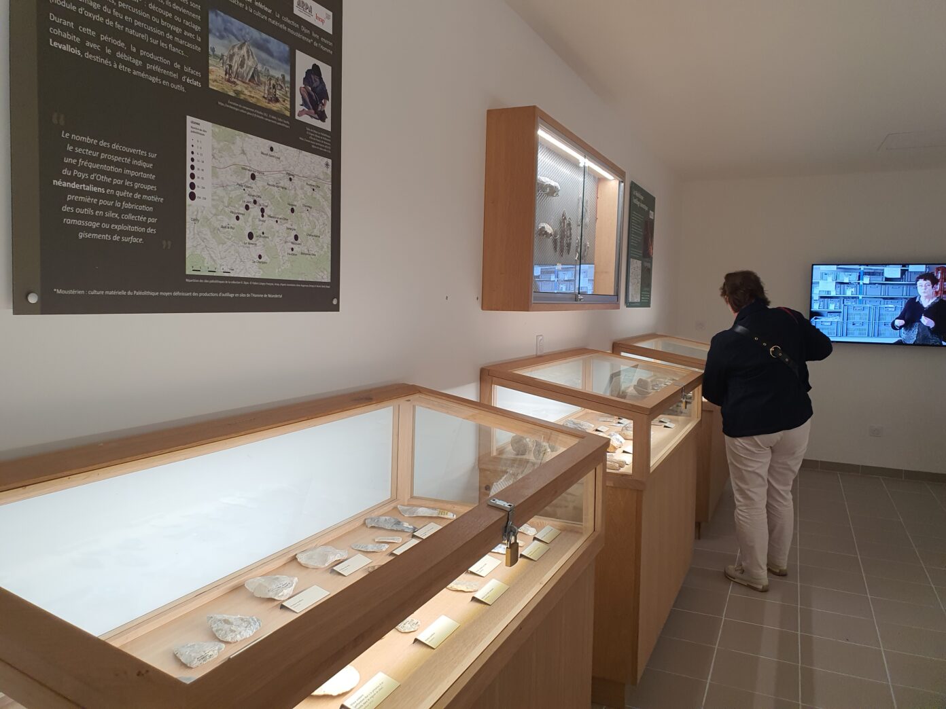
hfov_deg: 67.3
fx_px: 711
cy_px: 354
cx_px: 473
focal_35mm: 26
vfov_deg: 53.1
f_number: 2.4
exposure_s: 1/120
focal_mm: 4.3
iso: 125
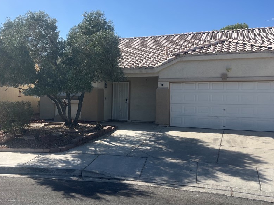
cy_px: 97
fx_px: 269
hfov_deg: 53.9
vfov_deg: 41.8
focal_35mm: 34
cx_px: 130
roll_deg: -1.7
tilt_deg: +0.0
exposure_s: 1/3745
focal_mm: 5.1
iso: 50
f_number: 1.6
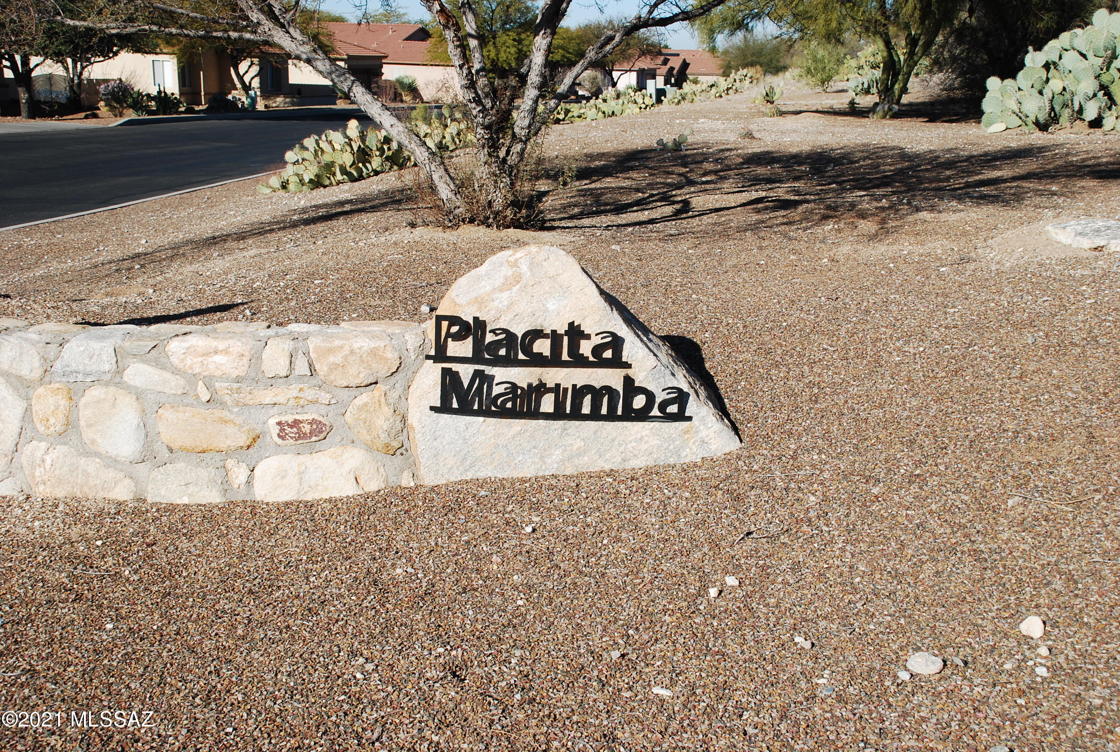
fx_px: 1450
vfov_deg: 29.1
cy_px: 376
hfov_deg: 42.2
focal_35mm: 46
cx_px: 560
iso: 100
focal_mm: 31
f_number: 8
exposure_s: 1/250
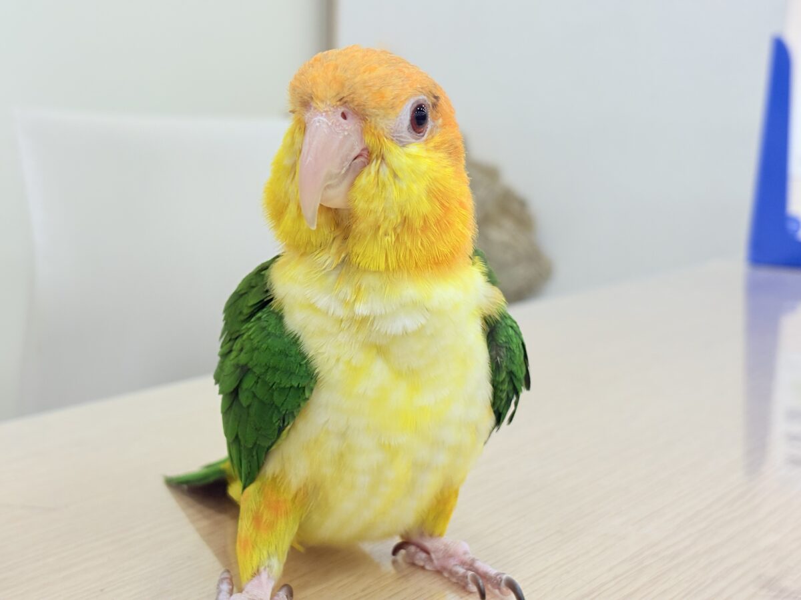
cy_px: 300
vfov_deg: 28.0
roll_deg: -0.3
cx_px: 400
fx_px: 1203
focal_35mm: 52
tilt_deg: -7.9
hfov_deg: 36.8
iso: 80
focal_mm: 5.96
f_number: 1.6
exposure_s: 1/100
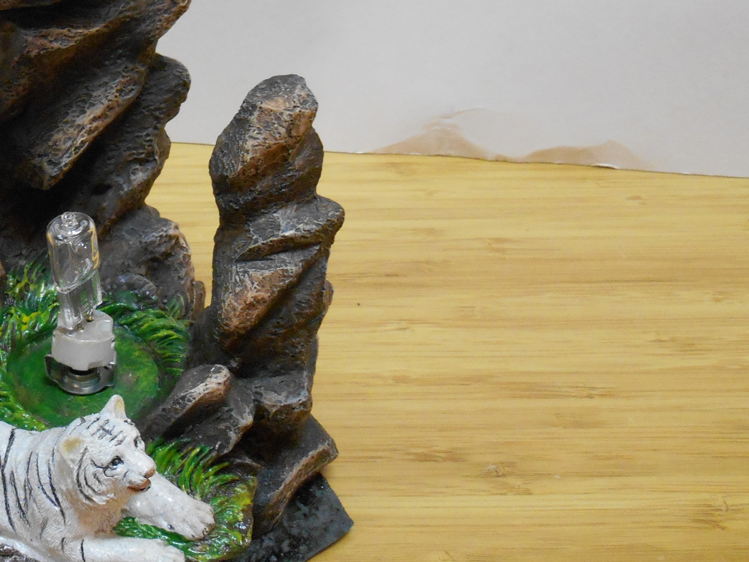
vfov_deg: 27.4
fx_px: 1147
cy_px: 193
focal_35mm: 53
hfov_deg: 34.1
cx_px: 66
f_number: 3.4
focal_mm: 4.7
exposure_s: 1/20
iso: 400
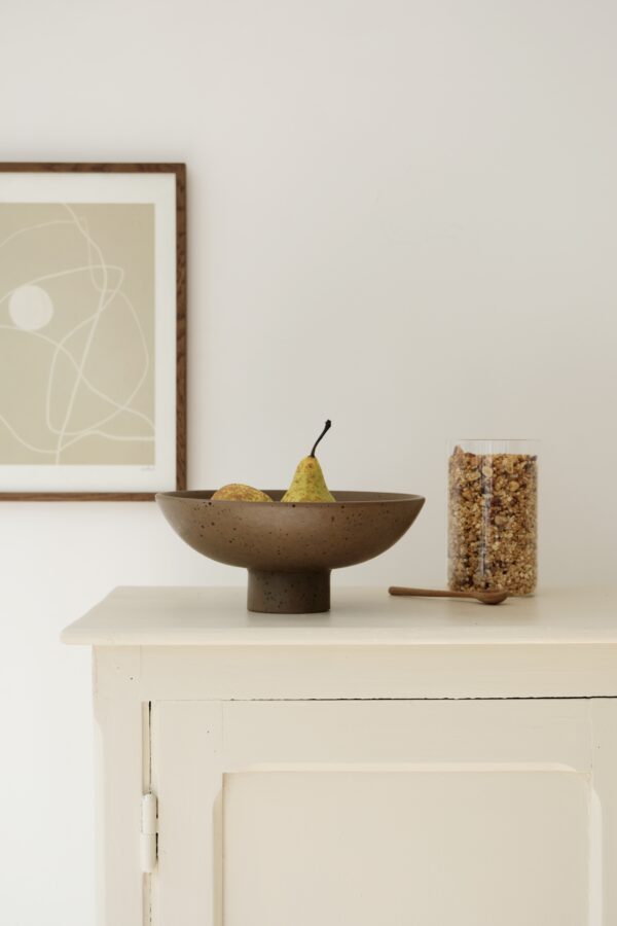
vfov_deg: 37.5
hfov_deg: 25.5
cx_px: 308
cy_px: 463
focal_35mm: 53
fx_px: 1362
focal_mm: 35
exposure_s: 1/210
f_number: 2.8
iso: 125
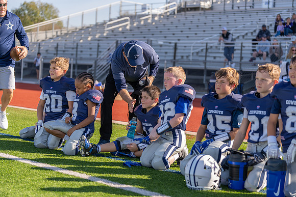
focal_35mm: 75
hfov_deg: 27.0
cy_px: 98
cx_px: 148
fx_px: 617
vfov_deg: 18.2
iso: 100
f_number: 2.8
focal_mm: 75
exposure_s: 1/800
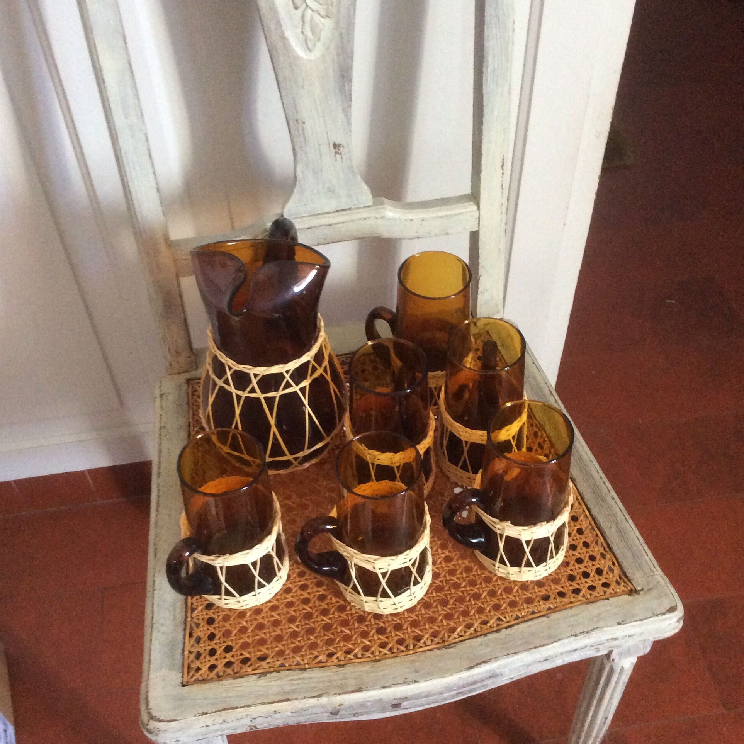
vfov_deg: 43.8
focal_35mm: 38
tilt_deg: -49.5
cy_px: 393
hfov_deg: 43.9
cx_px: 372
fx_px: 924
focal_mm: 3.3
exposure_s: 1/20
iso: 320
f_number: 2.4
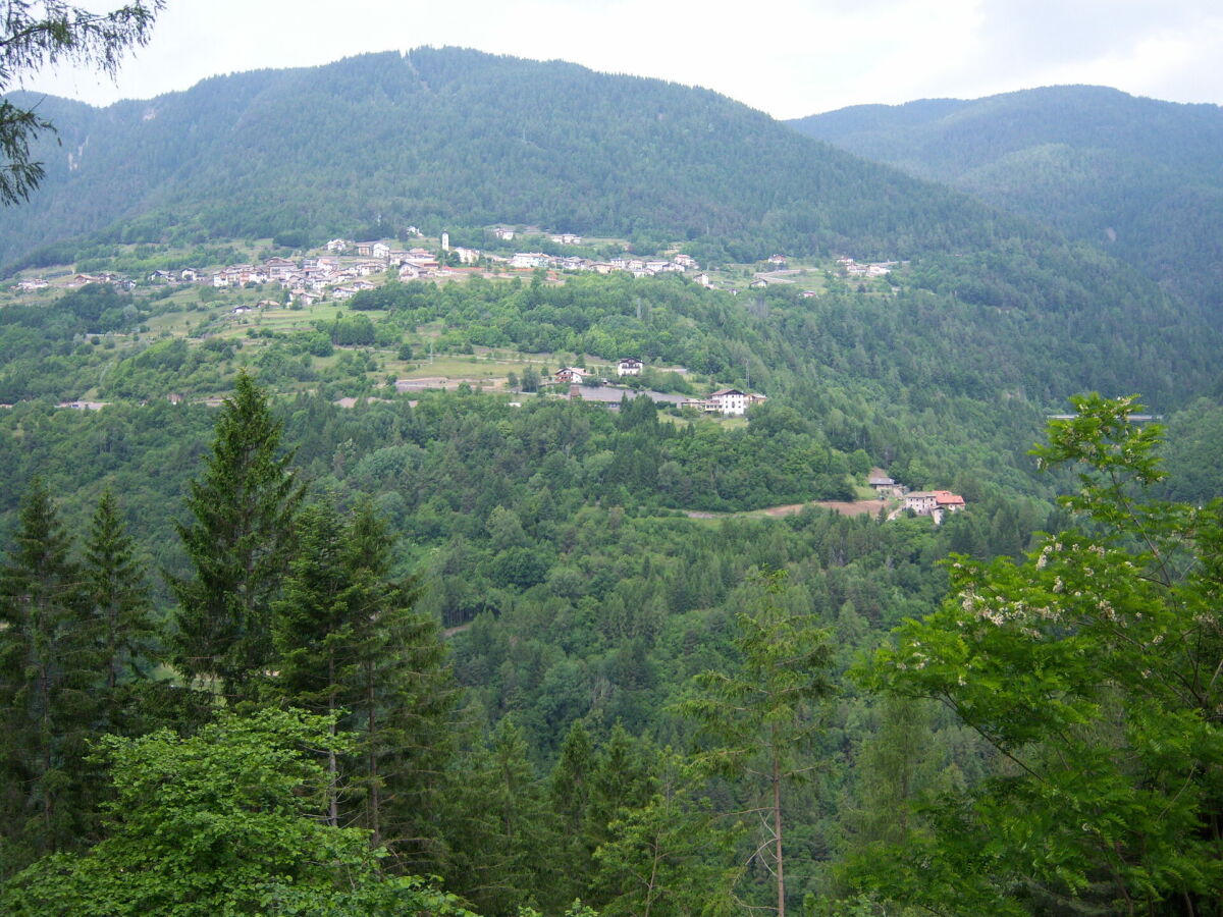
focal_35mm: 36
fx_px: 1272
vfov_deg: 39.7
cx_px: 612
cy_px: 458
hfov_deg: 51.4
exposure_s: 1/640
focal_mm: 7.5
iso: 80
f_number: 2.8
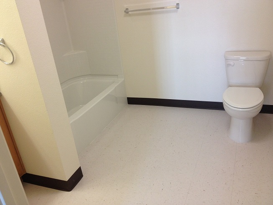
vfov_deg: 40.7
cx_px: 136
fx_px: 276
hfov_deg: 52.6
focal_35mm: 35
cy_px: 102
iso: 80
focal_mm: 4.28
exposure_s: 1/20
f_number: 2.4
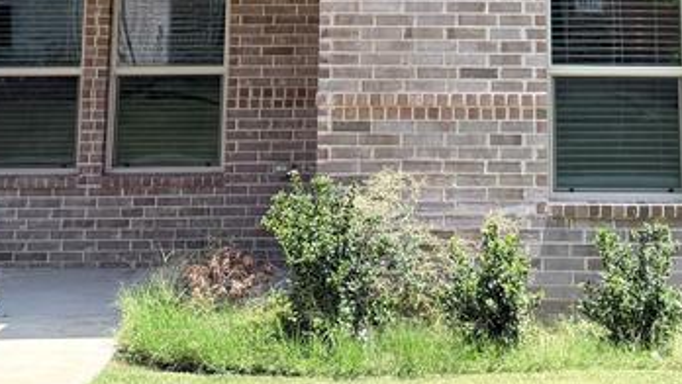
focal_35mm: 77
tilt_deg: +8.9
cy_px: -172
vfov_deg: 14.7
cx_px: 443
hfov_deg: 27.4
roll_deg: +0.0
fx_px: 1393
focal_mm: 6.76
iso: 100
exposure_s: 1/2299
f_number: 1.78
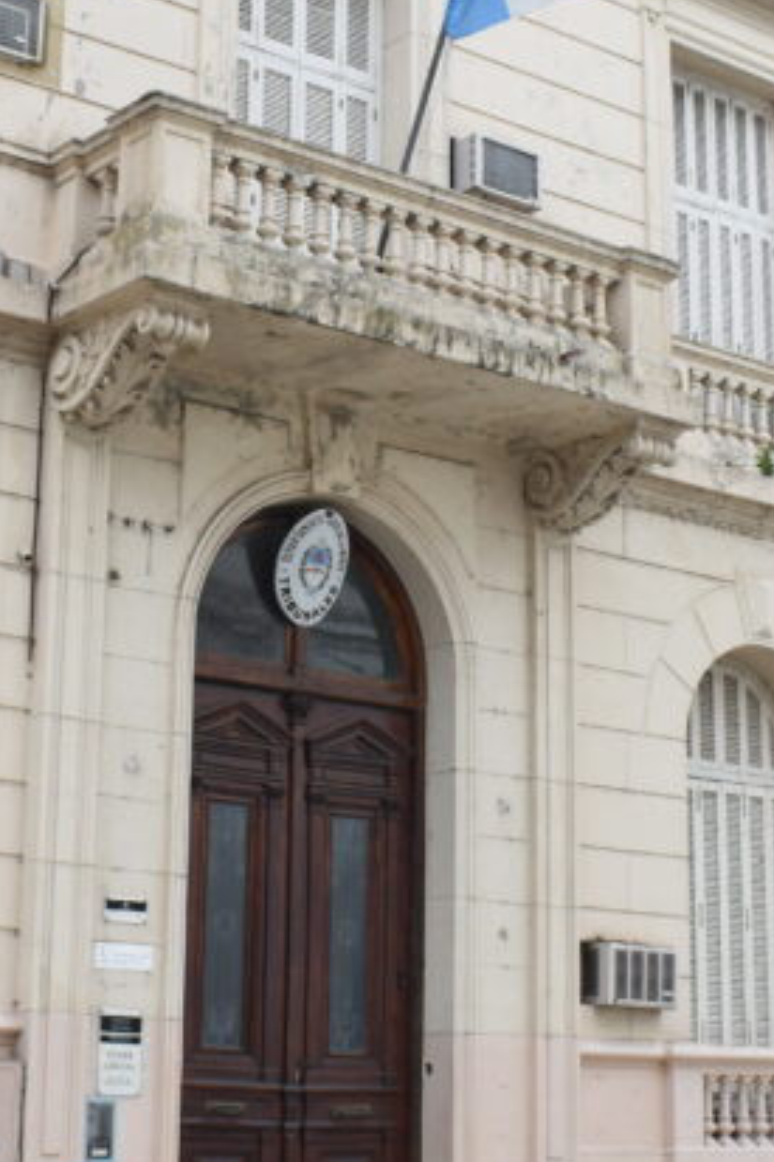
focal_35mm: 67
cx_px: 194
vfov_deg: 30.1
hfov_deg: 20.1
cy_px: 519
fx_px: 2162
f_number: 4.5
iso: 250
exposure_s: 1/125
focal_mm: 18
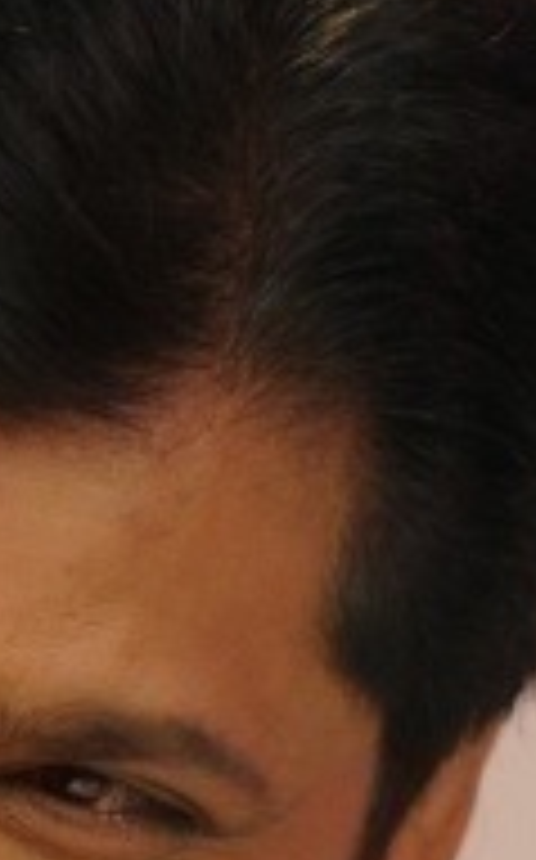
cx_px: -270
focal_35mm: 400
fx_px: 9370
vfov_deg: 5.2
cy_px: 792
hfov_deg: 3.3
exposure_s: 1/100
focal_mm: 50
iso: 500
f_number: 2.8
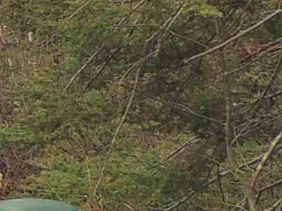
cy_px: -2
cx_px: -582
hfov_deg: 9.4
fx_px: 1335
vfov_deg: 9.0
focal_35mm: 164
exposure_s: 1/320
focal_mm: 4.3
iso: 100
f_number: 3
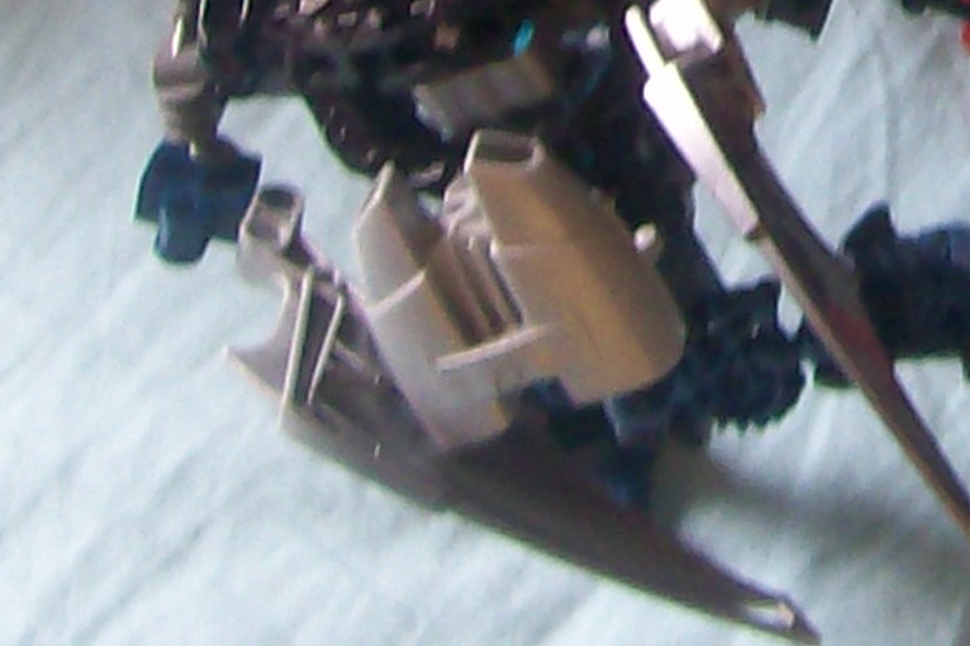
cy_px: -763
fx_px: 5279
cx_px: 1191
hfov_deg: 10.3
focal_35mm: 196
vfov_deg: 6.7
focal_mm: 6
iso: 80
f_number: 2.7
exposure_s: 1/32.7
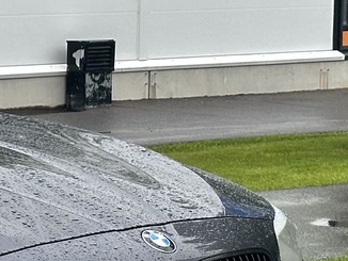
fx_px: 2133
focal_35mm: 212
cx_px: -304
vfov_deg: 7.0
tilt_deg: -7.3
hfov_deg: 8.9
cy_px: 251
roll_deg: +0.8
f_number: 1.78
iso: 64
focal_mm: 6.86
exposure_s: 1/779
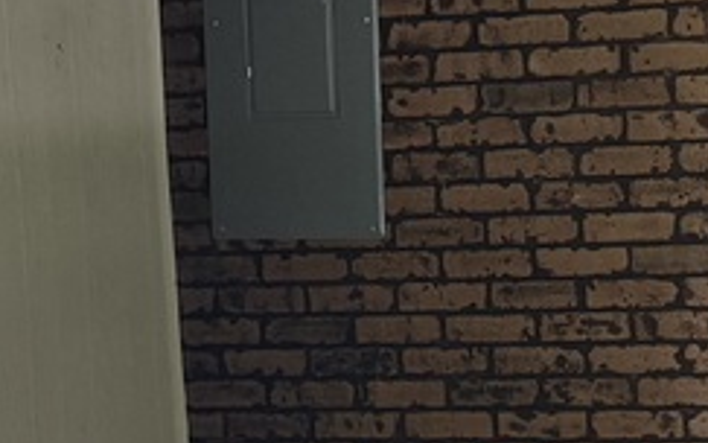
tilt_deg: -6.7
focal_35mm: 151
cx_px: 510
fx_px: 2914
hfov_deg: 13.8
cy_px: 472
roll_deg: +2.1
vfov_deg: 8.6
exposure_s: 1/66
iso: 200
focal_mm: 6.76
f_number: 1.78
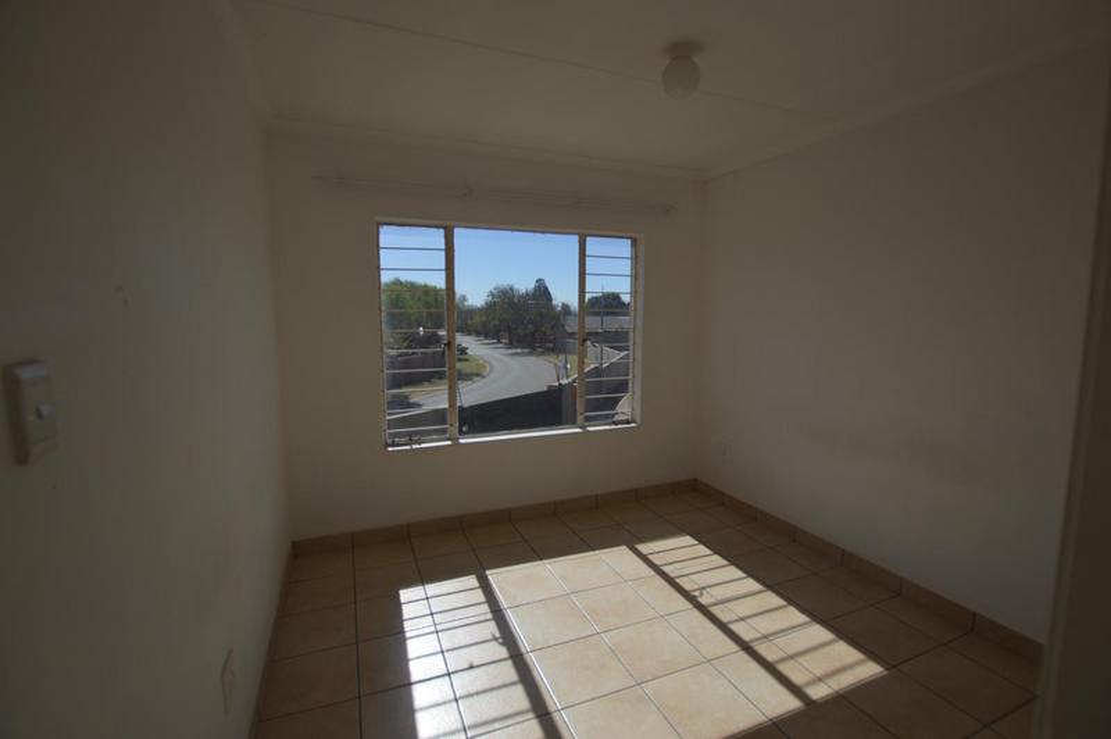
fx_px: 463
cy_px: 370
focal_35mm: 15
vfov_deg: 77.2
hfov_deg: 100.4
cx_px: 556
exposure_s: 1/2000
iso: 100
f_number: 3.5
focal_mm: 10
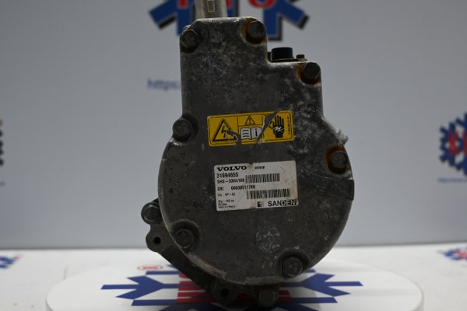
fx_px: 662
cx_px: 234
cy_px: 156
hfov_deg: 38.9
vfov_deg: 26.5
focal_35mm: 51
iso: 450
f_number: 5
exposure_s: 1/50
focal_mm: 34
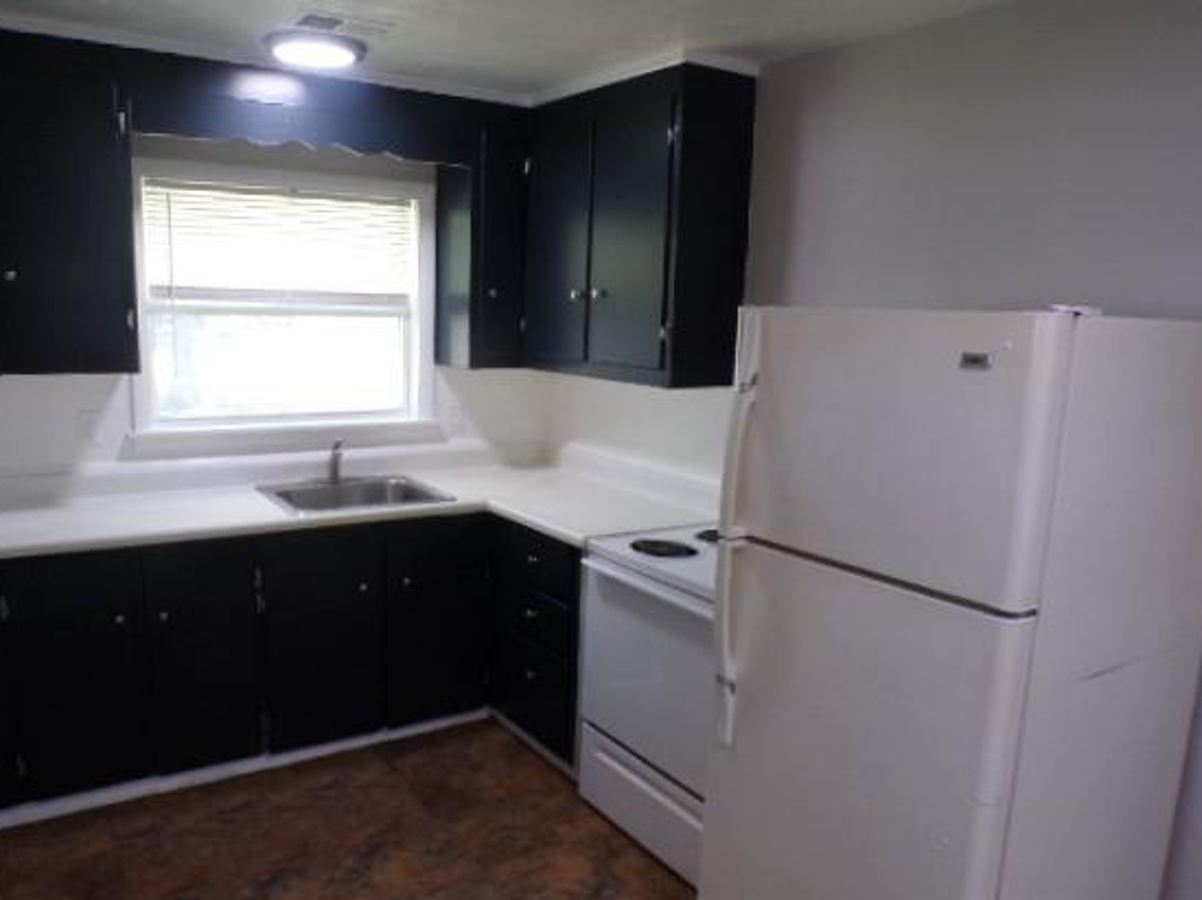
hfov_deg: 63.3
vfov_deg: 49.6
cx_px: 528
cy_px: 491
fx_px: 972
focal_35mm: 28
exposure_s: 1/34
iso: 194
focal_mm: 4.3
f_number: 3
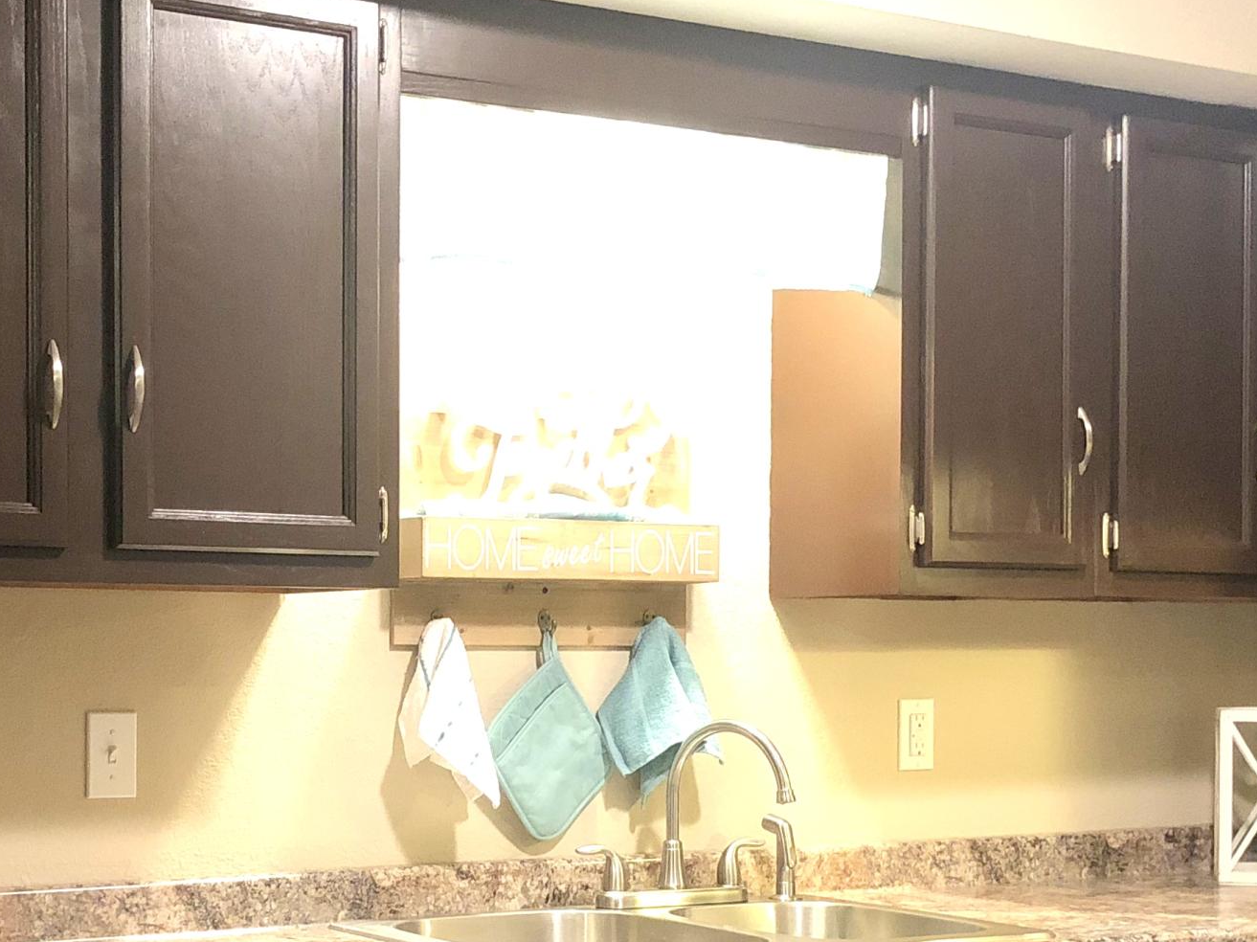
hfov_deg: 30.0
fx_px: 2323
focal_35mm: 64
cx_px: 401
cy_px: 733
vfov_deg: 22.7
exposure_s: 1/15
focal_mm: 4
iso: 100
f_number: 1.8
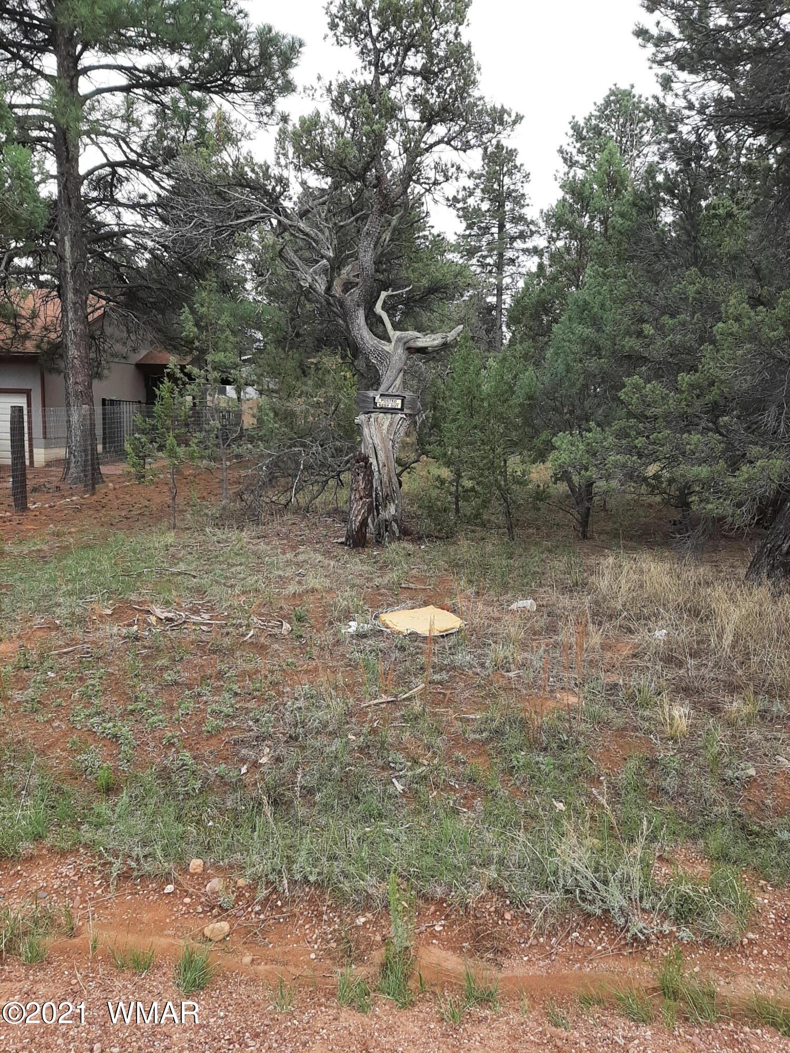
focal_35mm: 26
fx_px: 791
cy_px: 526
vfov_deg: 67.3
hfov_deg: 53.1
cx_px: 395
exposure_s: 1/271
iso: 40
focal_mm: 3.93
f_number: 1.7
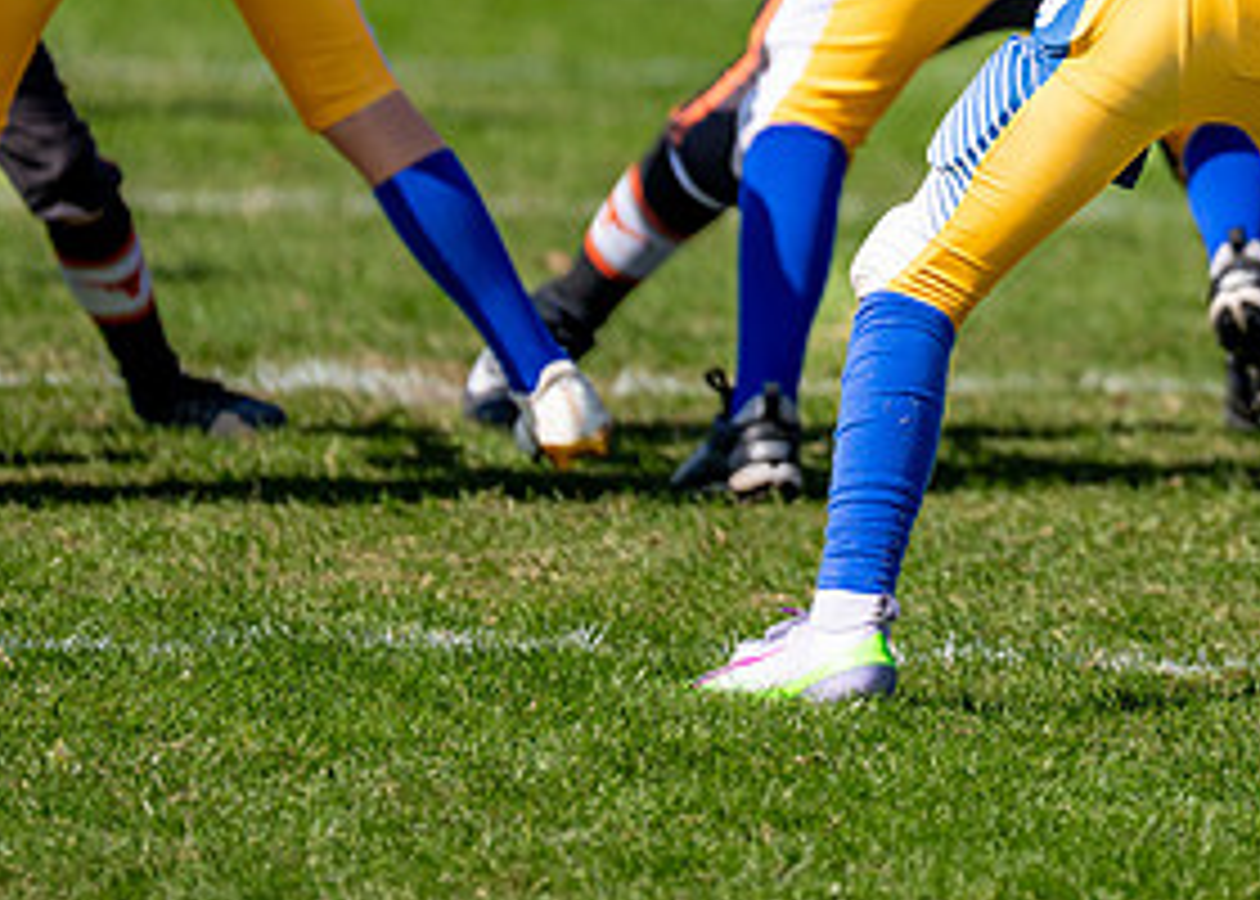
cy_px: -147
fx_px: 20075
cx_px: 1164
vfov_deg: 2.6
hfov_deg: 3.6
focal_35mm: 561
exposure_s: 1/2500
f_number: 2.8
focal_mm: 200
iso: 125
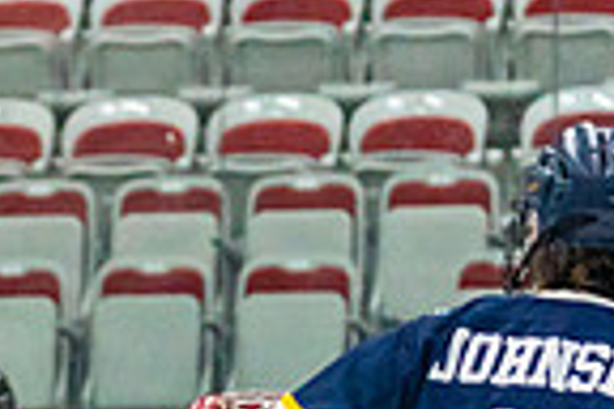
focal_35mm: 464
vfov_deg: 2.9
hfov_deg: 4.4
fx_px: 7913
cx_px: -584
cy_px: 978
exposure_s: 1/1250
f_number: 2.8
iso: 3200
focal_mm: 90
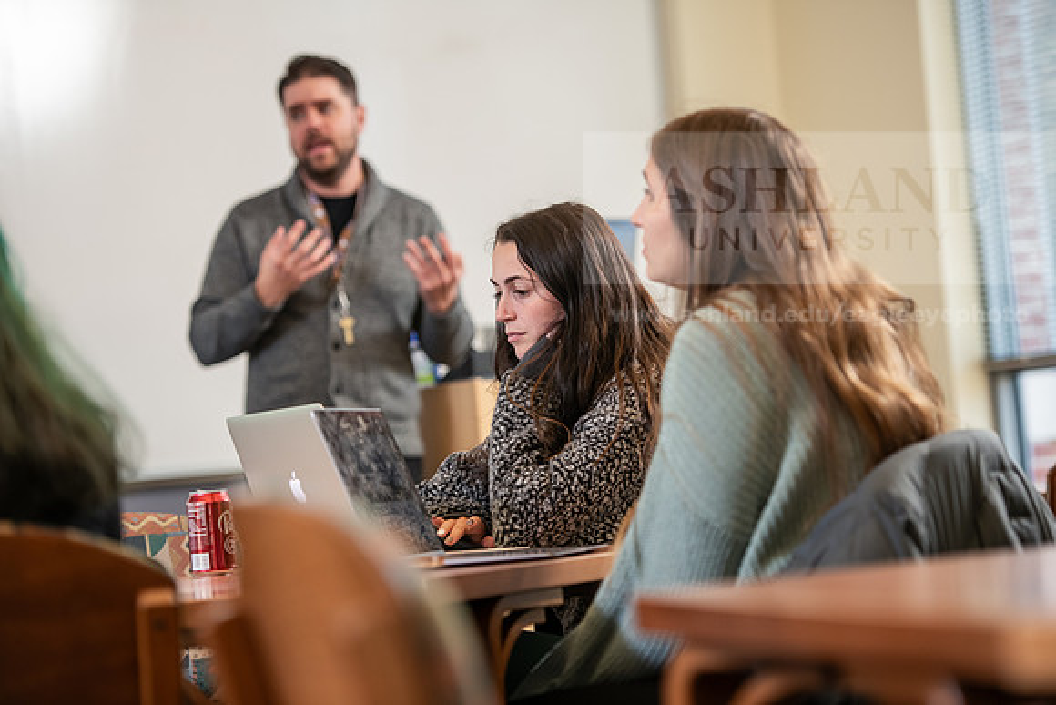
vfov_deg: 12.2
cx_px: 528
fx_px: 3286
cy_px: 352
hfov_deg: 18.3
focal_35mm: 112
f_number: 3.2
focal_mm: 112
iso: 640
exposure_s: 1/200
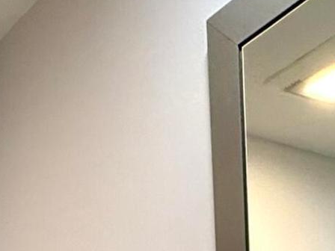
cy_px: 634
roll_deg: +3.4
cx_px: 79
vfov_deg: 12.3
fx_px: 871
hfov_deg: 21.6
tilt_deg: -6.3
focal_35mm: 90
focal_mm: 2.22
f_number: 2.2
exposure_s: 1/120
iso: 160
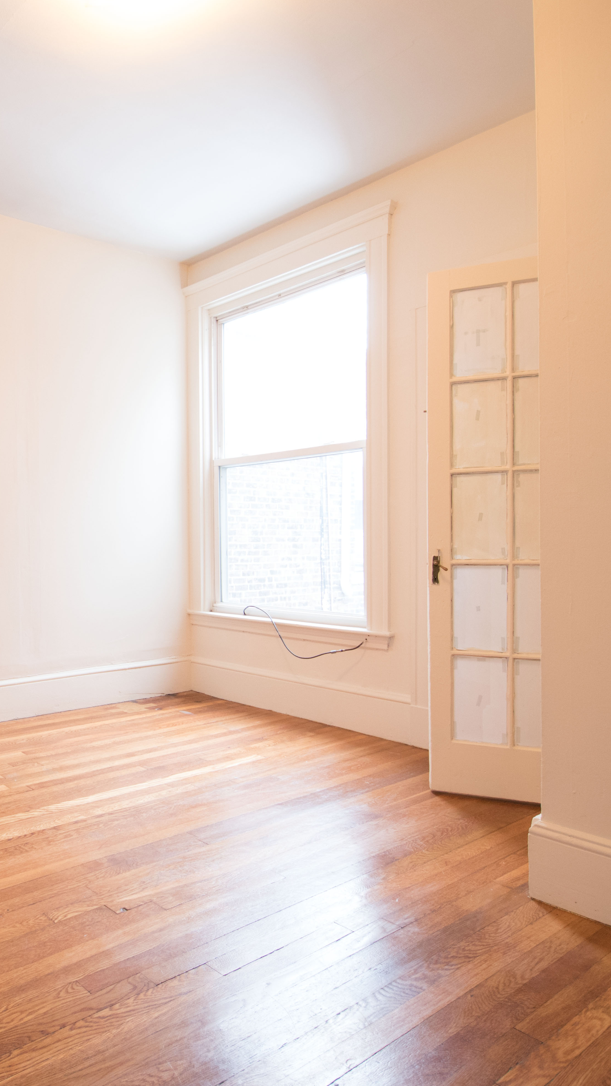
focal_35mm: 24
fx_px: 691
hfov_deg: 43.0
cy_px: 543
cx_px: 43
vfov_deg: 76.3
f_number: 3.5
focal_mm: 10
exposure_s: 1/15
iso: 720
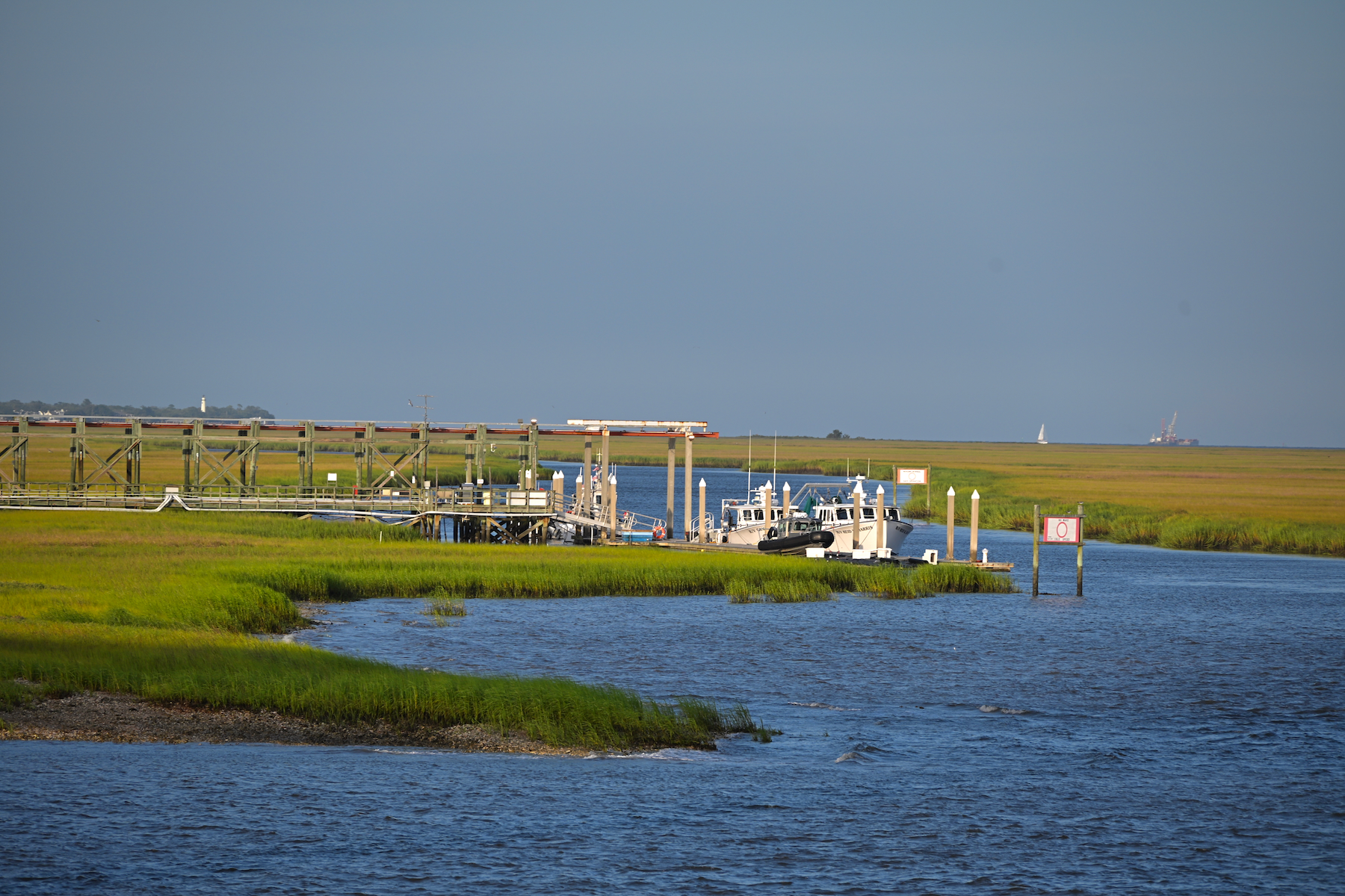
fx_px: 7472
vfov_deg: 6.9
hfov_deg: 10.3
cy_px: 448
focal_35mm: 200
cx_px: 672
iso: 160
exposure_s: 1/200
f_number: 6.3
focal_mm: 200
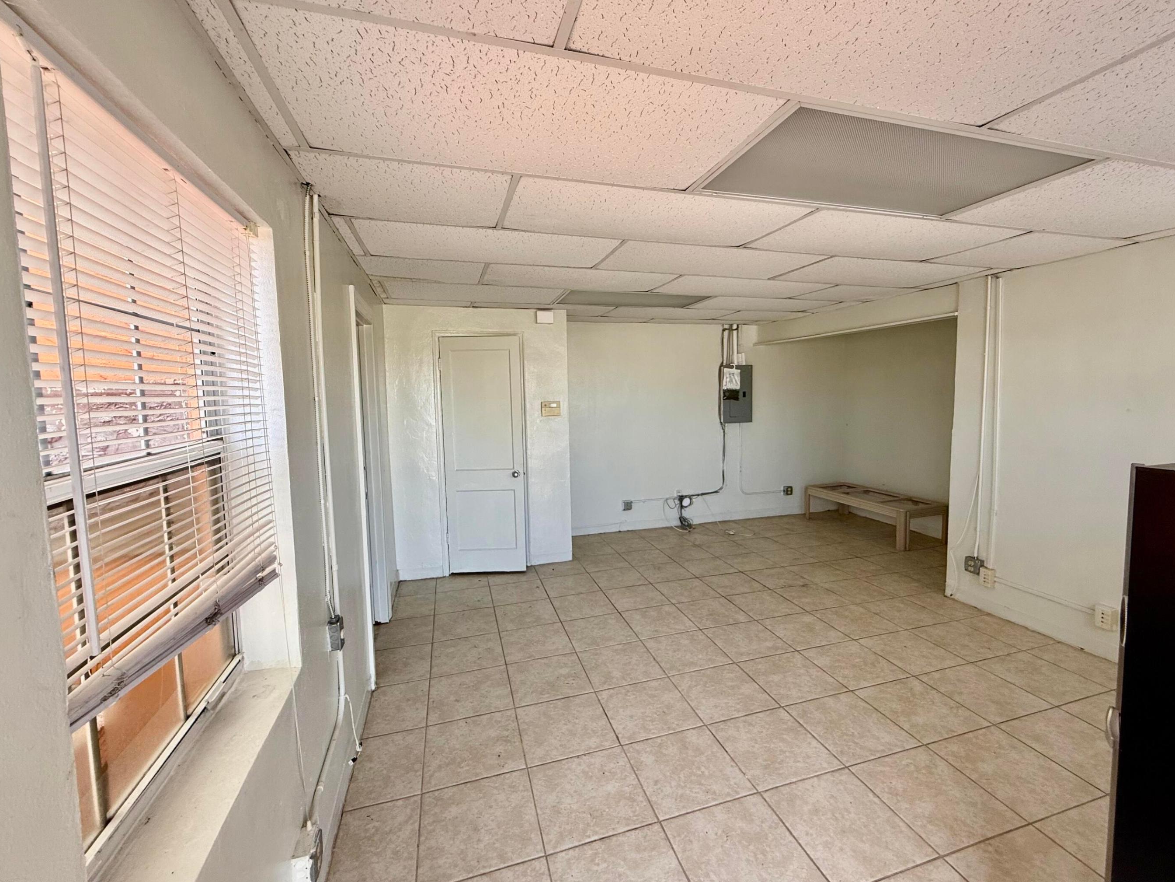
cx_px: 606
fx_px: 509
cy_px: 429
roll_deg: +1.1
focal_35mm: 15
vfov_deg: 81.7
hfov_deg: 98.1
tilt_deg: -3.2
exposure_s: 1/99
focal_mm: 2.22
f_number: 2.2
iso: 100
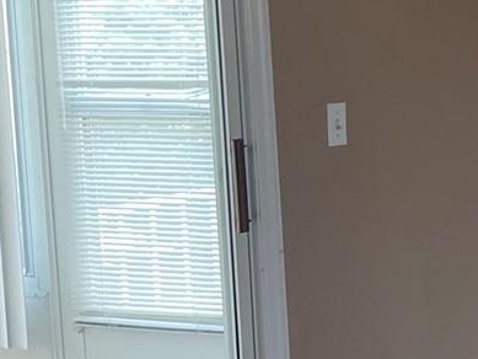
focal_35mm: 107
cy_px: 80
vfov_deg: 13.8
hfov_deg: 15.1
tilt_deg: -4.9
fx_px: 1478
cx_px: 941
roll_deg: +0.6
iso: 125
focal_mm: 5.1
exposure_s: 1/120
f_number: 1.6
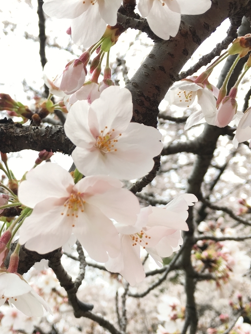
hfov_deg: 34.6
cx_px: 74
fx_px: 396
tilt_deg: +34.7
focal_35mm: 41
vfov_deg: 45.8
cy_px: 175
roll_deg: +0.8
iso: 25
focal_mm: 4.15
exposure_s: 1/120
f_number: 2.2
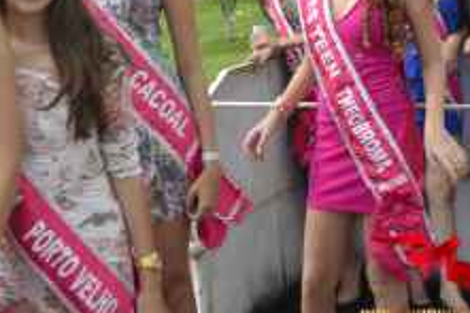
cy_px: 22
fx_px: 887
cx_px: 138
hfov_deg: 29.4
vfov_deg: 19.6
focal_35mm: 68
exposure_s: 1/250
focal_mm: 20
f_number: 8
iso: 100
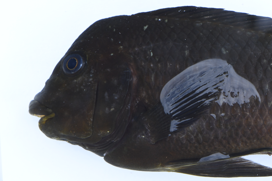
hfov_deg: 8.6
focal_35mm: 238
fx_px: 1798
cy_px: 101
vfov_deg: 5.8
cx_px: 251
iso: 640
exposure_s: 1/80
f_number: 13
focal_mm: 105
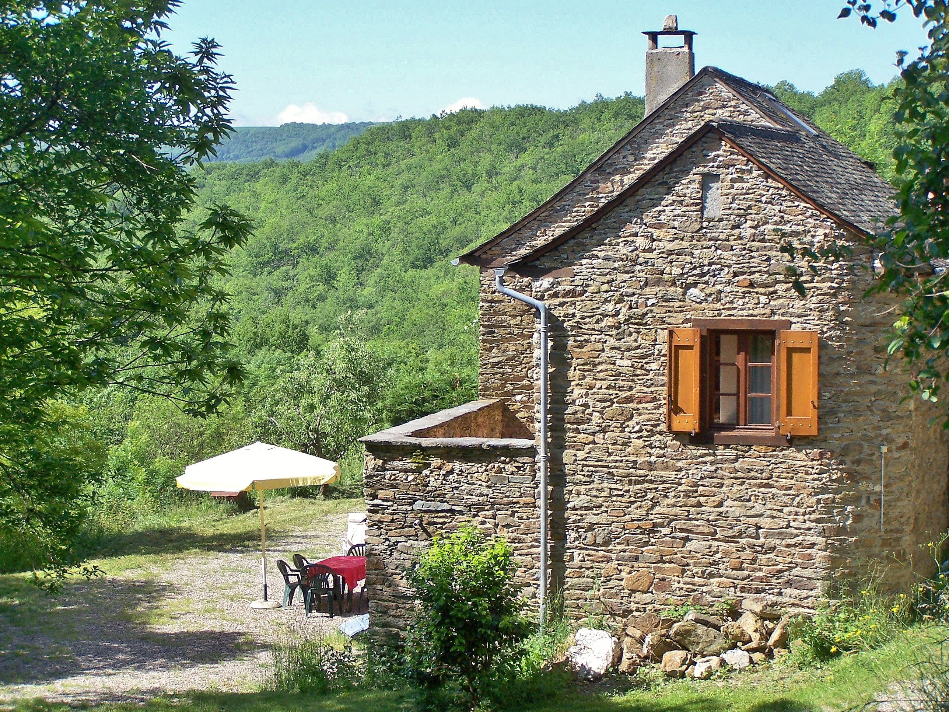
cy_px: 356
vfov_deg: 19.6
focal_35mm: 75
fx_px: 2056
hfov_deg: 26.0
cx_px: 474
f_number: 3.2
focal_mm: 12.4
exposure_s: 1/500
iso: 80
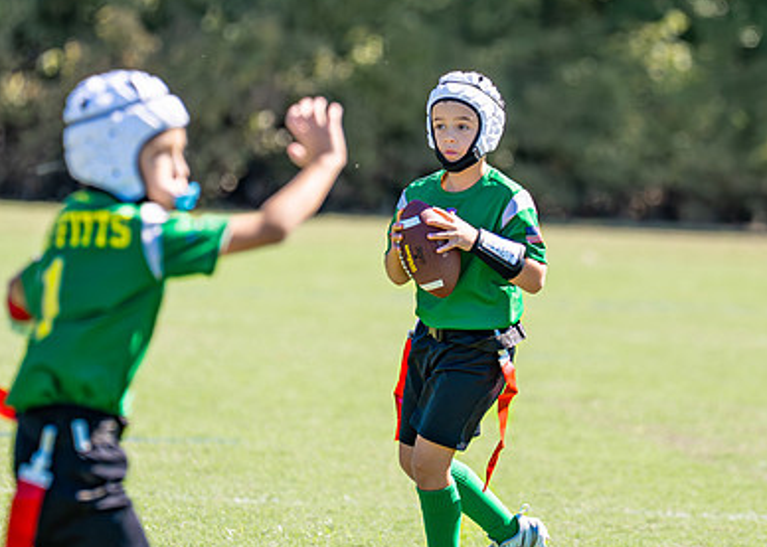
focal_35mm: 502
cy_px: 250
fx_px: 10933
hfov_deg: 4.0
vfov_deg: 2.9
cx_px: 505
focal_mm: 185
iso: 200
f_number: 2.8
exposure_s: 1/2000
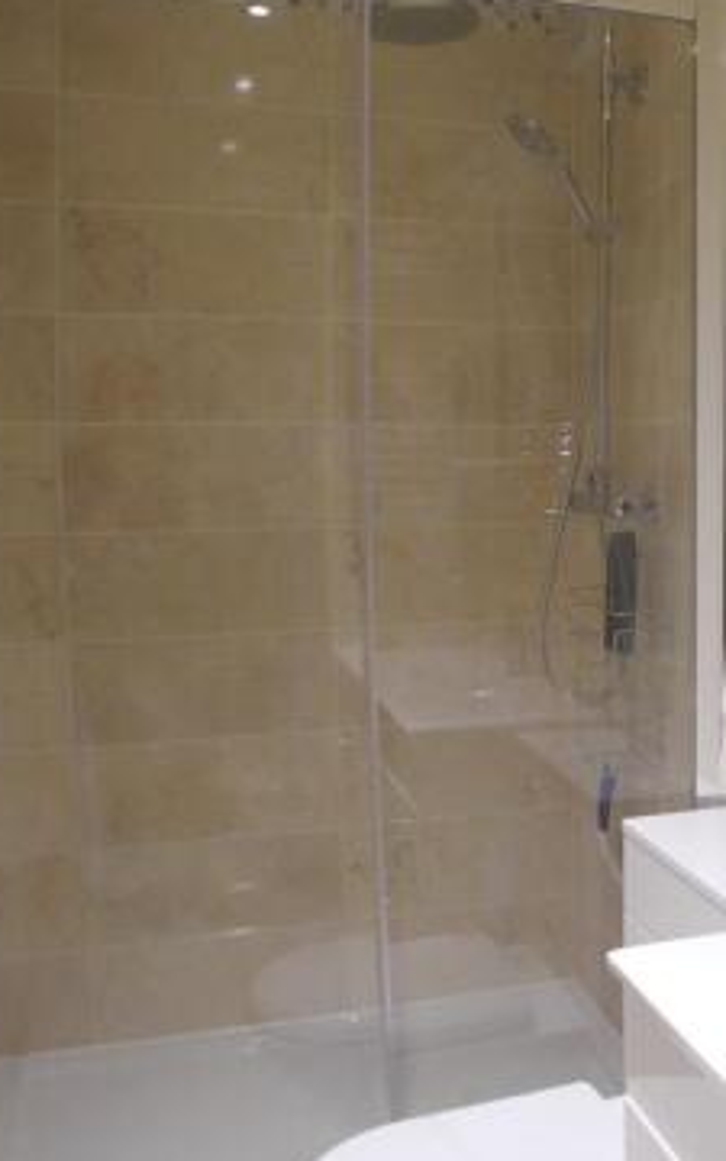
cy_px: 592
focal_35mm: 48
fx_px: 1520
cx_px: 686
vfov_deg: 41.8
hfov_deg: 25.8
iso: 262
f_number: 2.8
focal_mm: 6
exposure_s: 1/30
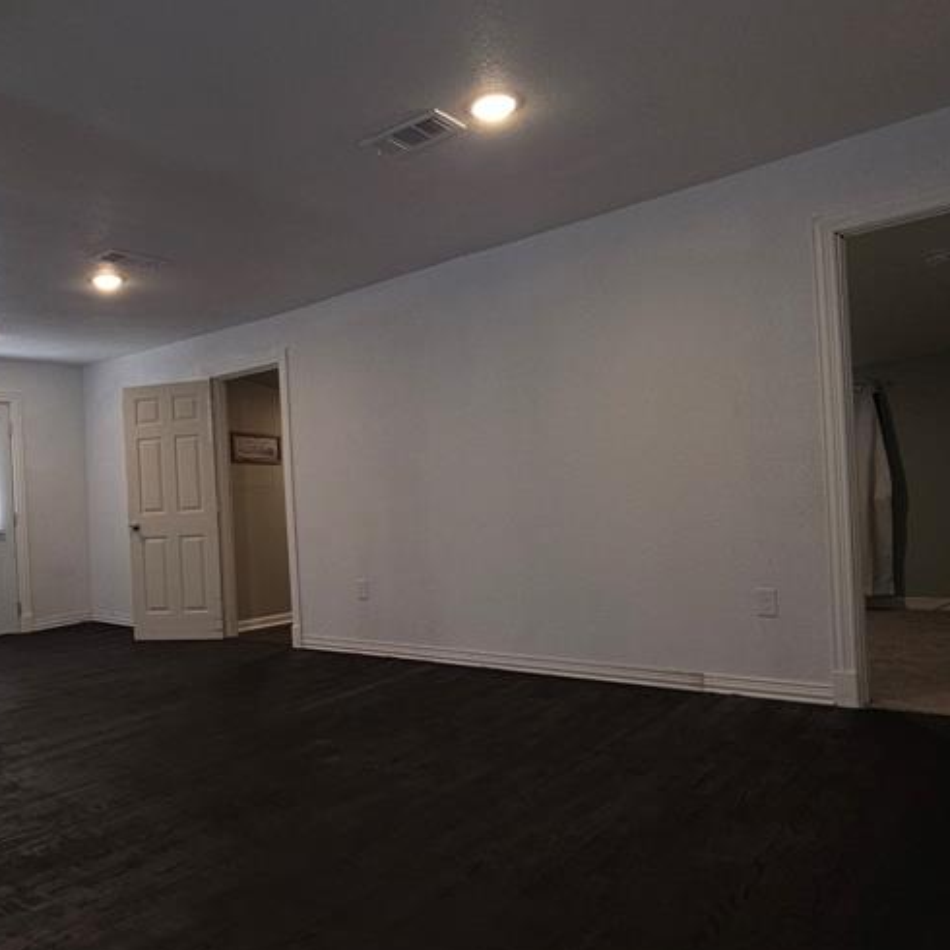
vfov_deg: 65.0
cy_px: 481
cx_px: 347
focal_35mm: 24
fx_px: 745
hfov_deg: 63.9
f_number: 1.9
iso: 100
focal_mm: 2.2
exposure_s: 1/60
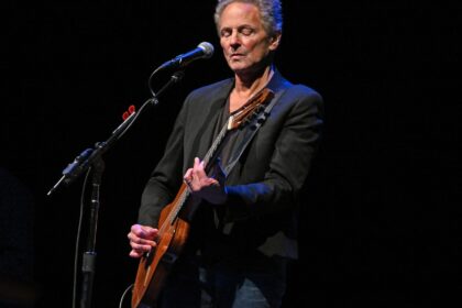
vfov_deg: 3.1
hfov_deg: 4.6
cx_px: 231
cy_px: 154
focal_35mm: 450
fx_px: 5775
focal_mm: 300
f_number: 5.3
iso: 3200
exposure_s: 1/60
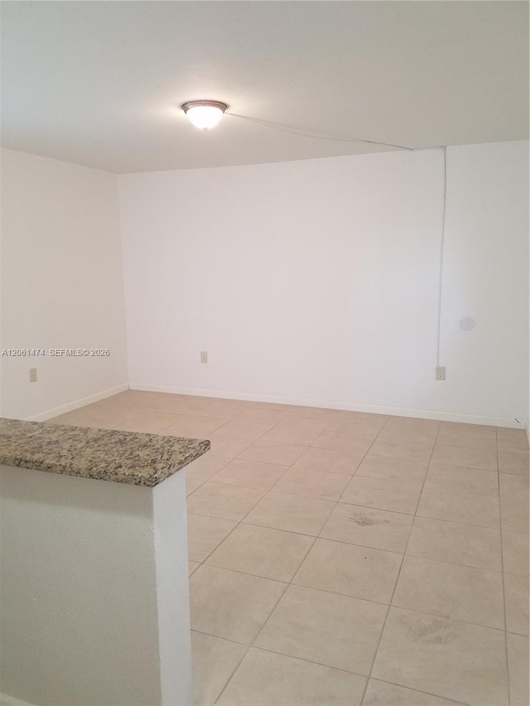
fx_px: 531
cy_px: 353
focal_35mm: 26
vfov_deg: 67.3
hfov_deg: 53.1
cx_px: 265
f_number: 1.7
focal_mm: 4.2
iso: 160
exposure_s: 1/30
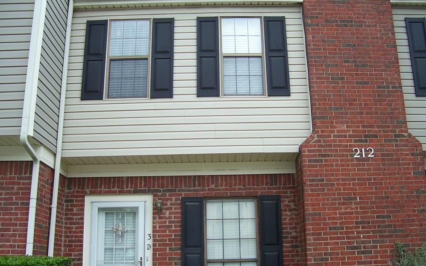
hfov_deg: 52.7
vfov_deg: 34.4
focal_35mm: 37
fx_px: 430
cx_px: 217
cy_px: 155
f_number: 2.7
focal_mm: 5.6
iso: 80
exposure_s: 1/350
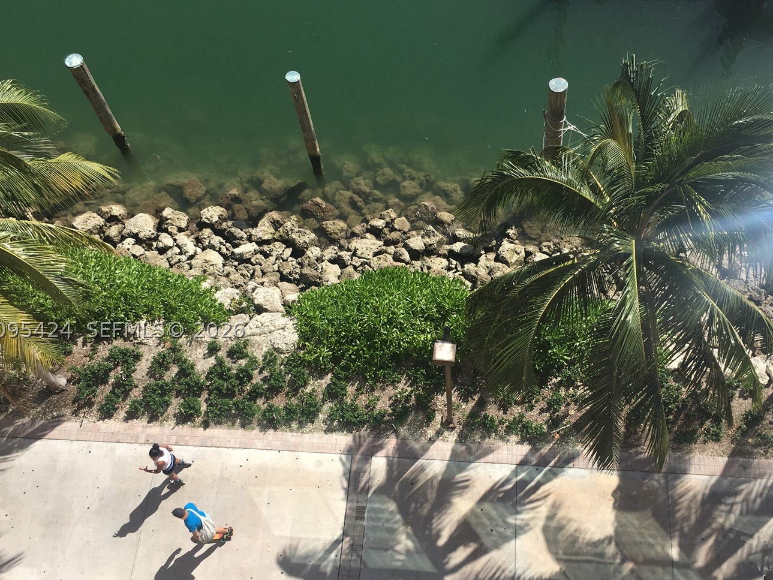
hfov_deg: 51.3
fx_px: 804
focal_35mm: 36
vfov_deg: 39.6
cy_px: 330
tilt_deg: -64.4
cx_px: 428
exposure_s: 1/1789
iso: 25
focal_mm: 4.15
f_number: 2.2
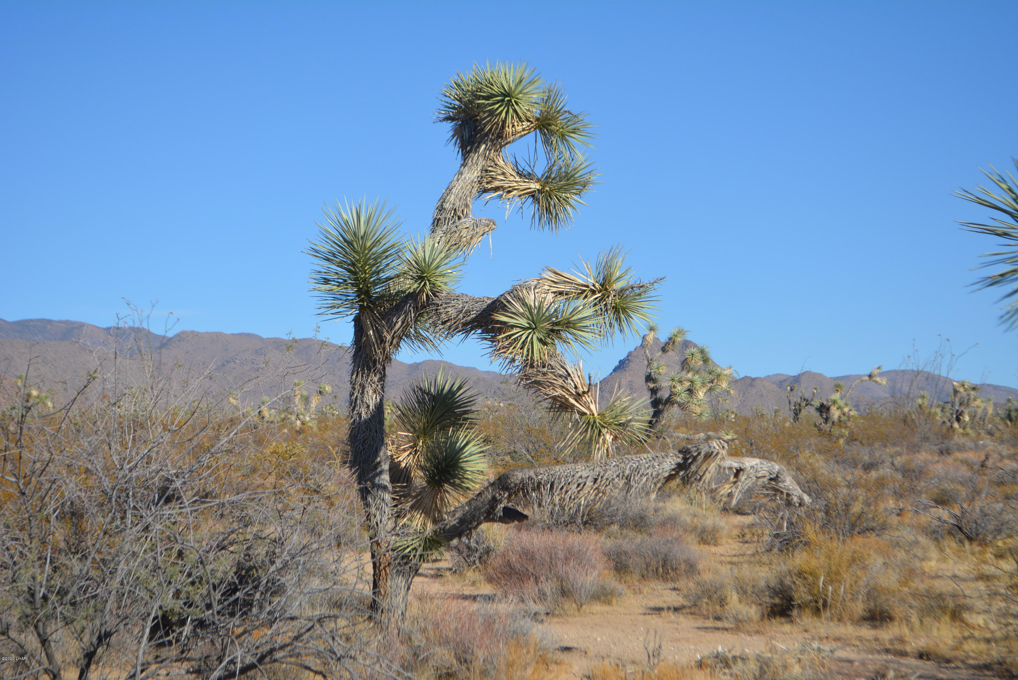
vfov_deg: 16.6
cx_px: 509
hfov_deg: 24.6
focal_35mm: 82
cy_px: 340
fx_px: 2335
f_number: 7.1
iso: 400
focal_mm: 55
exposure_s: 1/1600
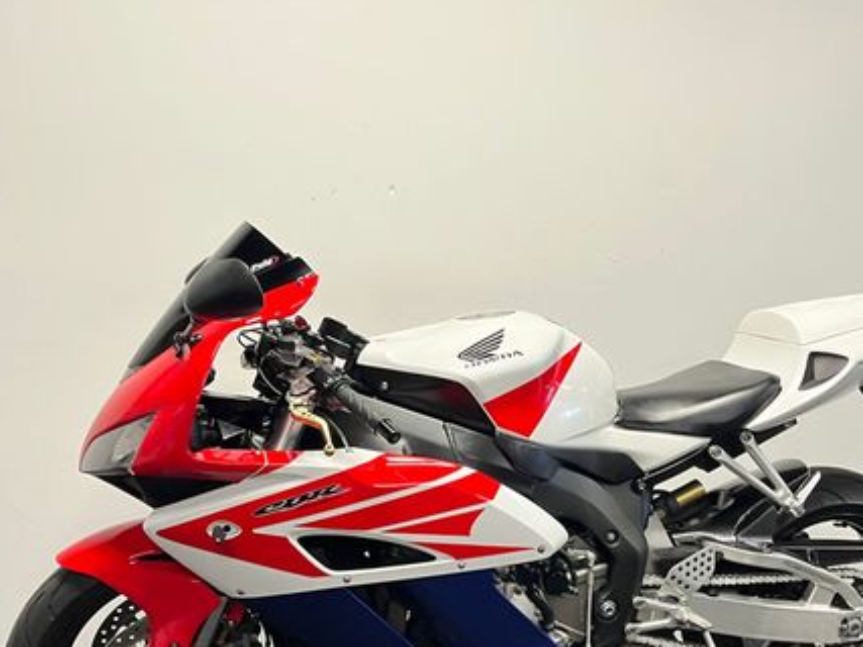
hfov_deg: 47.8
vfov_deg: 36.1
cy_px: 475
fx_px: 972
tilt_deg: -6.8
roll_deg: +0.8
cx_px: 483
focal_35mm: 39
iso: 500
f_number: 1.6
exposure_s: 1/50
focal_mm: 5.1
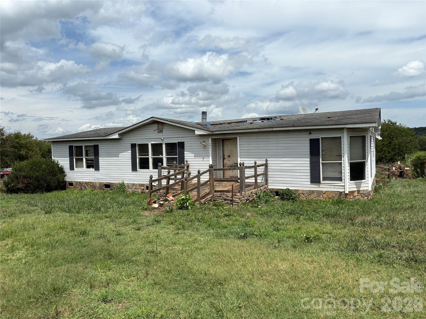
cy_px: 160
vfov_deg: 53.1
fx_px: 320
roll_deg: +1.4
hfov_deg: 67.3
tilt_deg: -1.5
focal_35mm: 26
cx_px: 213
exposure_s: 1/5814
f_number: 1.6
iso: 50
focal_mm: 5.96
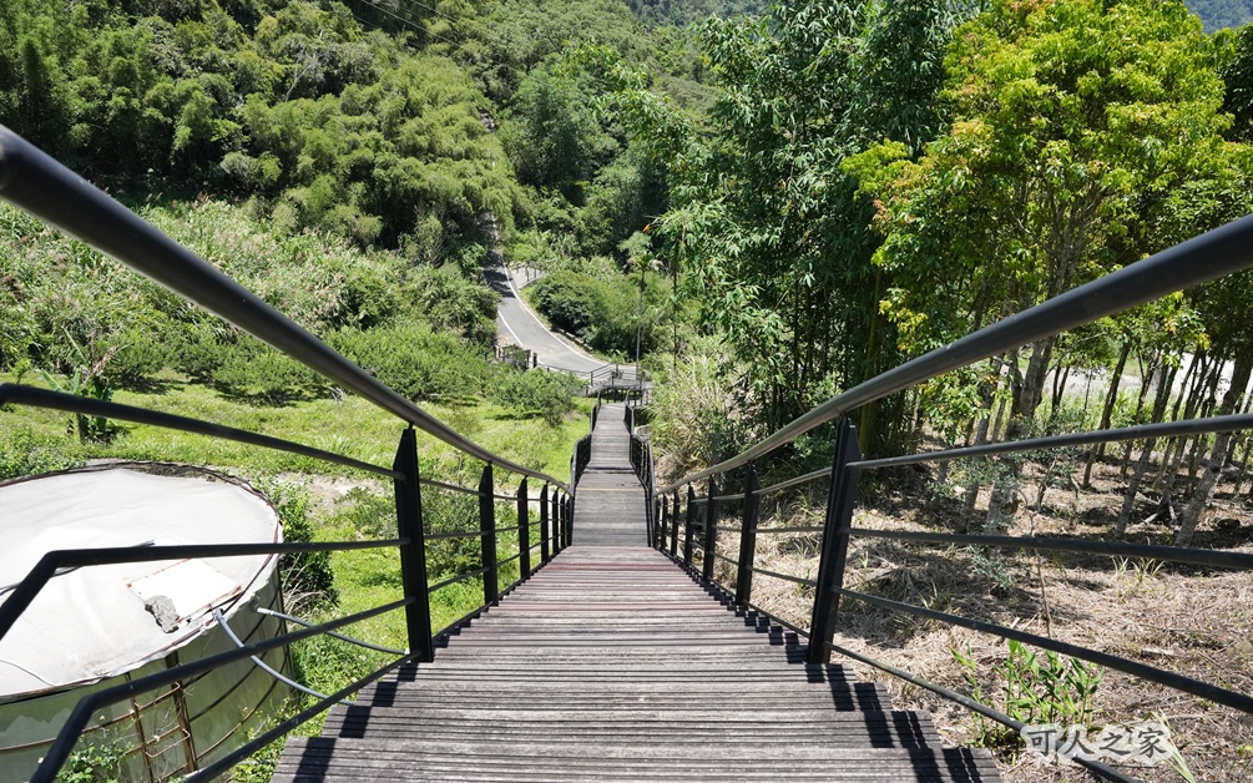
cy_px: 395
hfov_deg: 67.2
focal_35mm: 28
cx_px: 618
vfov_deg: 45.1
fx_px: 943
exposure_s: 1/2000
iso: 1600
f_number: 8
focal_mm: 26.6
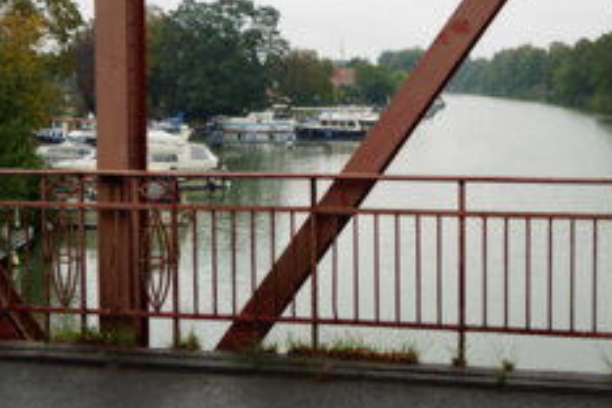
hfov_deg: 30.9
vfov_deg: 20.8
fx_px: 1105
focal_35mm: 65
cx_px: 327
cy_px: 124
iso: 100
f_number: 4.5
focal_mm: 38
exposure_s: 1/160
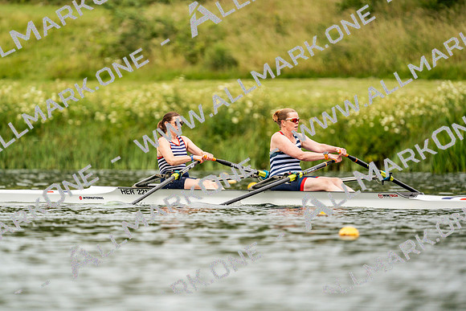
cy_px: 156
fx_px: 7768
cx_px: 233
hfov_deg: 3.4
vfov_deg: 2.3
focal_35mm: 600
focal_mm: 600
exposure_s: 1/2000
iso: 400
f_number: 6.3
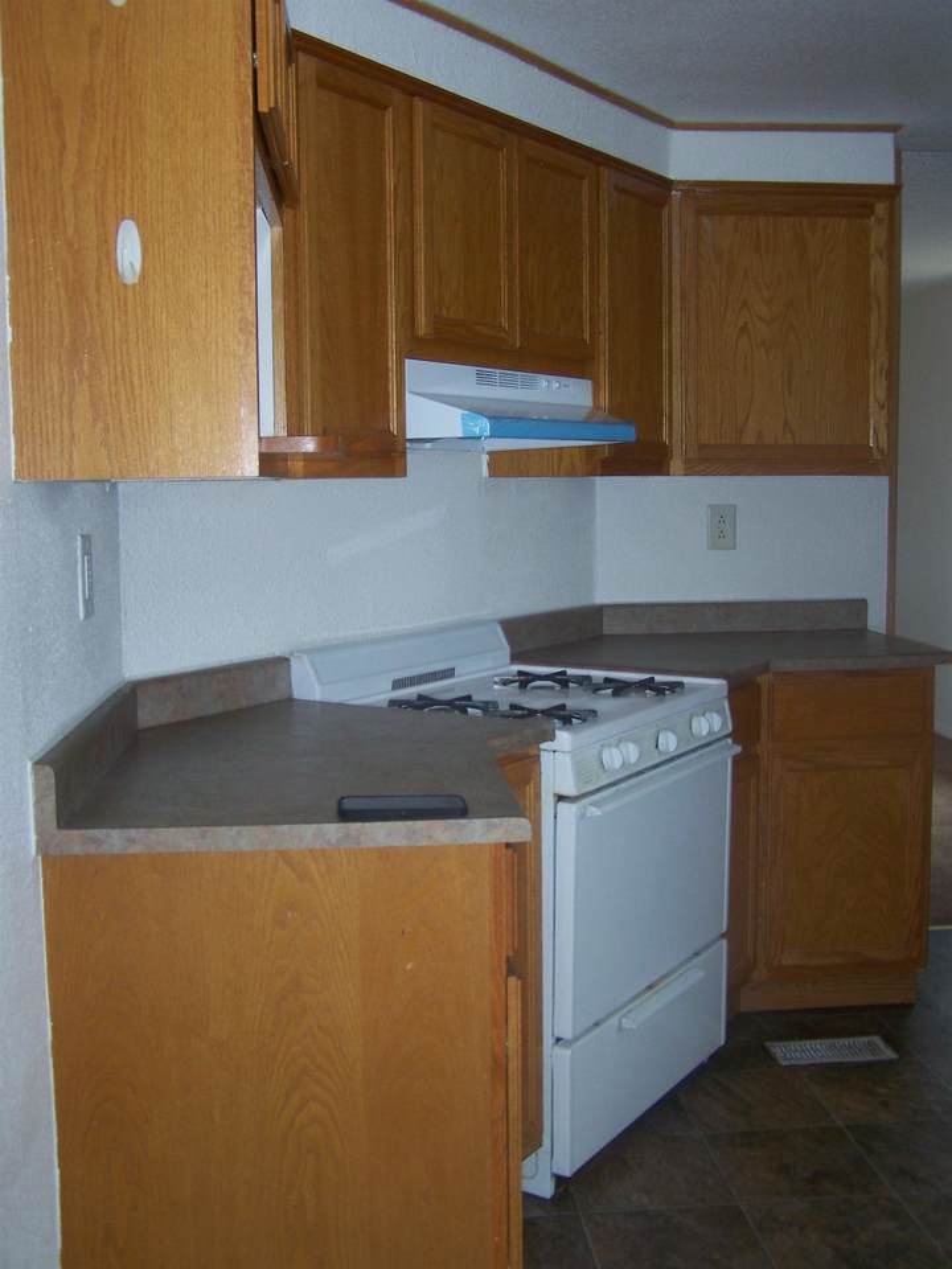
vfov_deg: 49.0
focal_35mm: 38
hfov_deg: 37.7
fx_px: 1393
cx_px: 476
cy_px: 634
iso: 80
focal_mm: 6.3
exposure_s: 1/60
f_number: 2.8
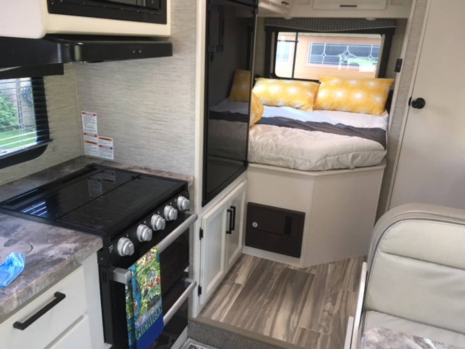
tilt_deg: -15.5
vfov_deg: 48.2
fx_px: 390
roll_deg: -5.0
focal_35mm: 29
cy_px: 174
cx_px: 232
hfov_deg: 61.7
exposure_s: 1/30
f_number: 2.2
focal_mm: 4.15
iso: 125
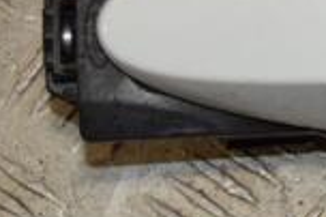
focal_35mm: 225
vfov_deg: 6.1
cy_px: -45
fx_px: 2035
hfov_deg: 8.8
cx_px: 551
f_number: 11
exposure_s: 1/200
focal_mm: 38
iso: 800
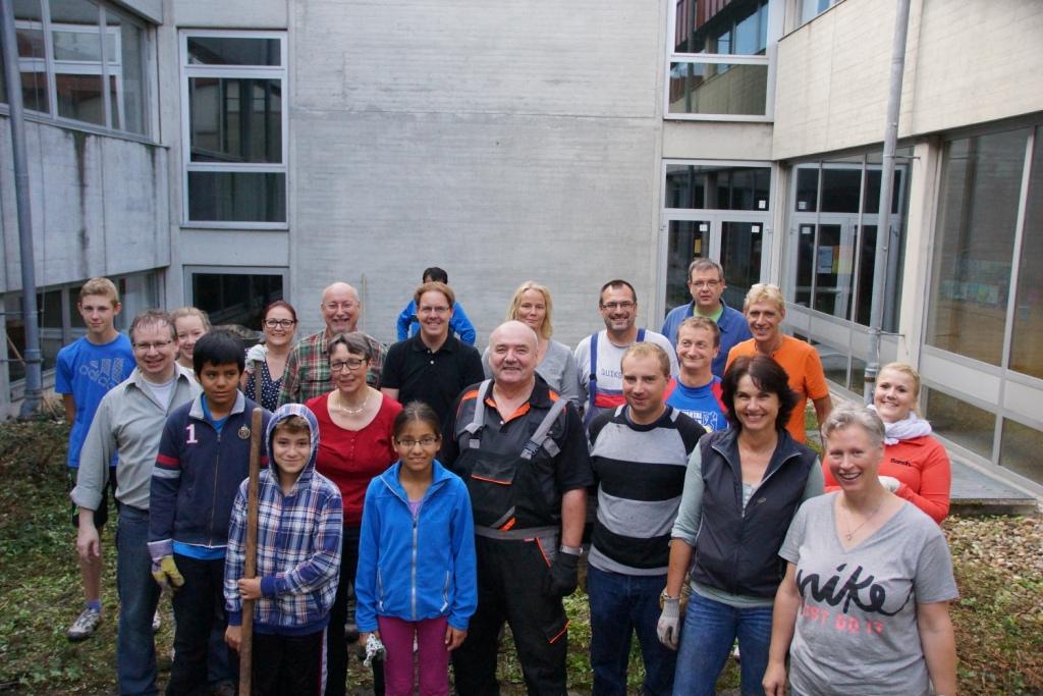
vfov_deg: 40.0
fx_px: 956
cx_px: 522
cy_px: 348
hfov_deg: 57.2
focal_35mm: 33
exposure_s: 1/1600
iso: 1600
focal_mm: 22
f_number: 4
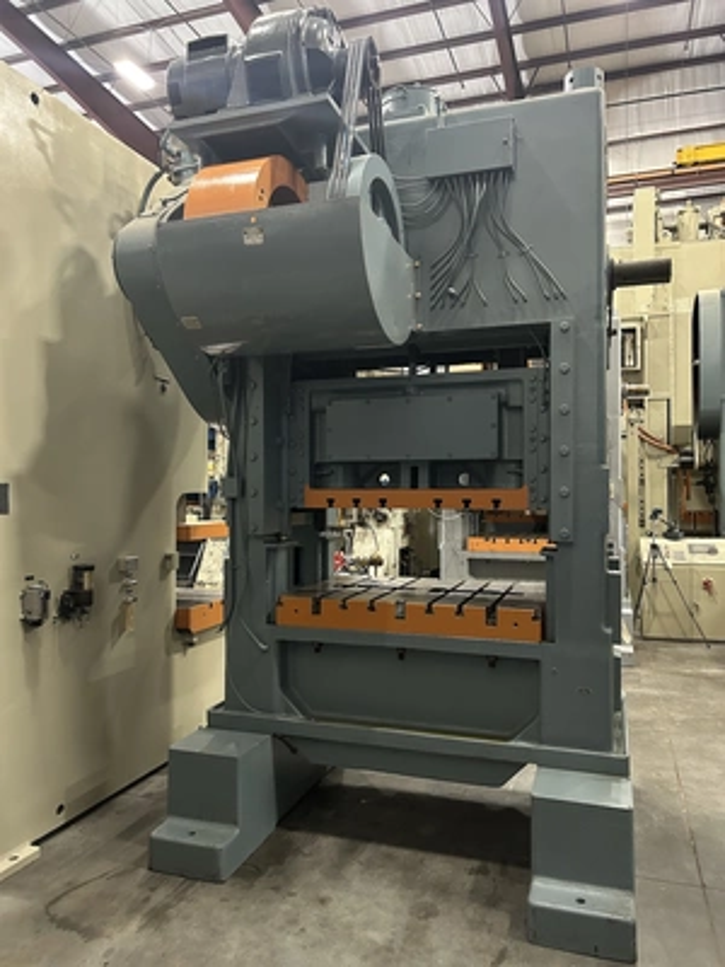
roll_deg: +0.4
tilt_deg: -0.7
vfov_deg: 67.3
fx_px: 726
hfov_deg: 53.1
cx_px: 362
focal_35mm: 26
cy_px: 484
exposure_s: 1/30
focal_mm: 5.7
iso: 500
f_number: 1.5
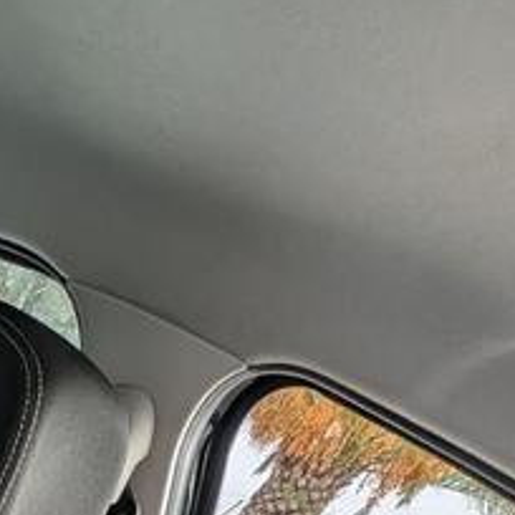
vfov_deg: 22.9
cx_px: -230
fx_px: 757
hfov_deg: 27.6
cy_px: 901
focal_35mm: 45
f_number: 1.95
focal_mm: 2.23
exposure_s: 1/181
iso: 41
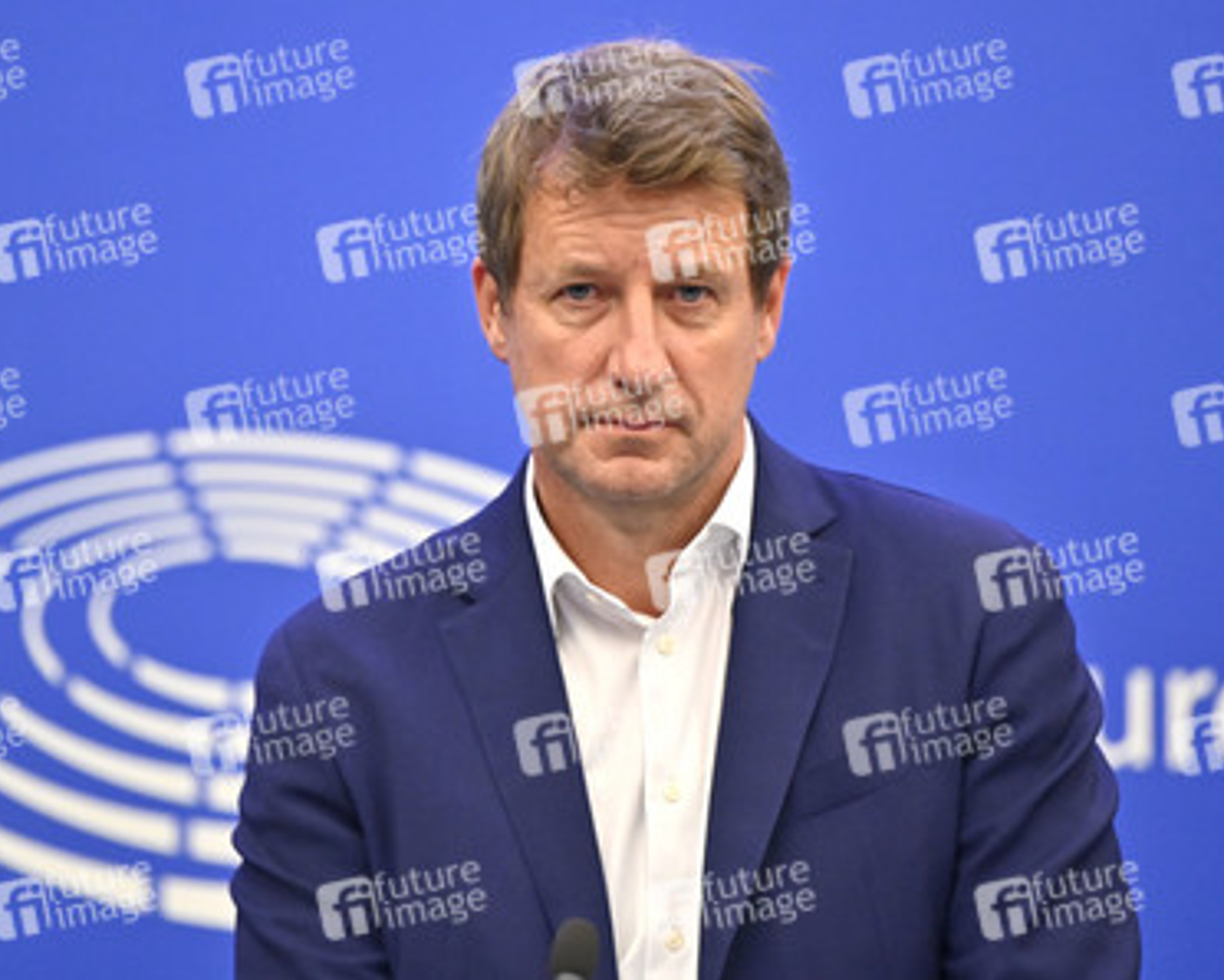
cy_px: 490
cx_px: 643
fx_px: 7213
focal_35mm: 199
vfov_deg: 7.8
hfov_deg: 9.7
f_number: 2.8
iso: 5000
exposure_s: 1/800
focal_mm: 175
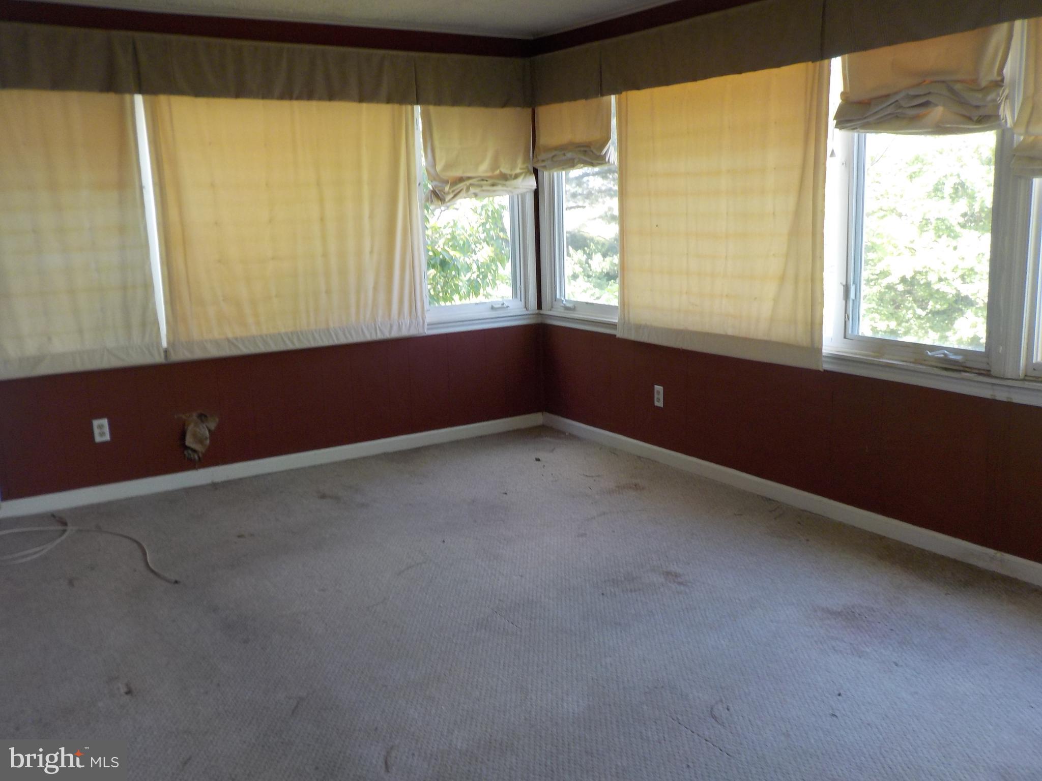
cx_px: 521
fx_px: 903
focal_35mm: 30
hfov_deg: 60.0
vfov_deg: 46.8
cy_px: 390
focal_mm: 4.1
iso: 125
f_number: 3.3
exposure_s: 1/30
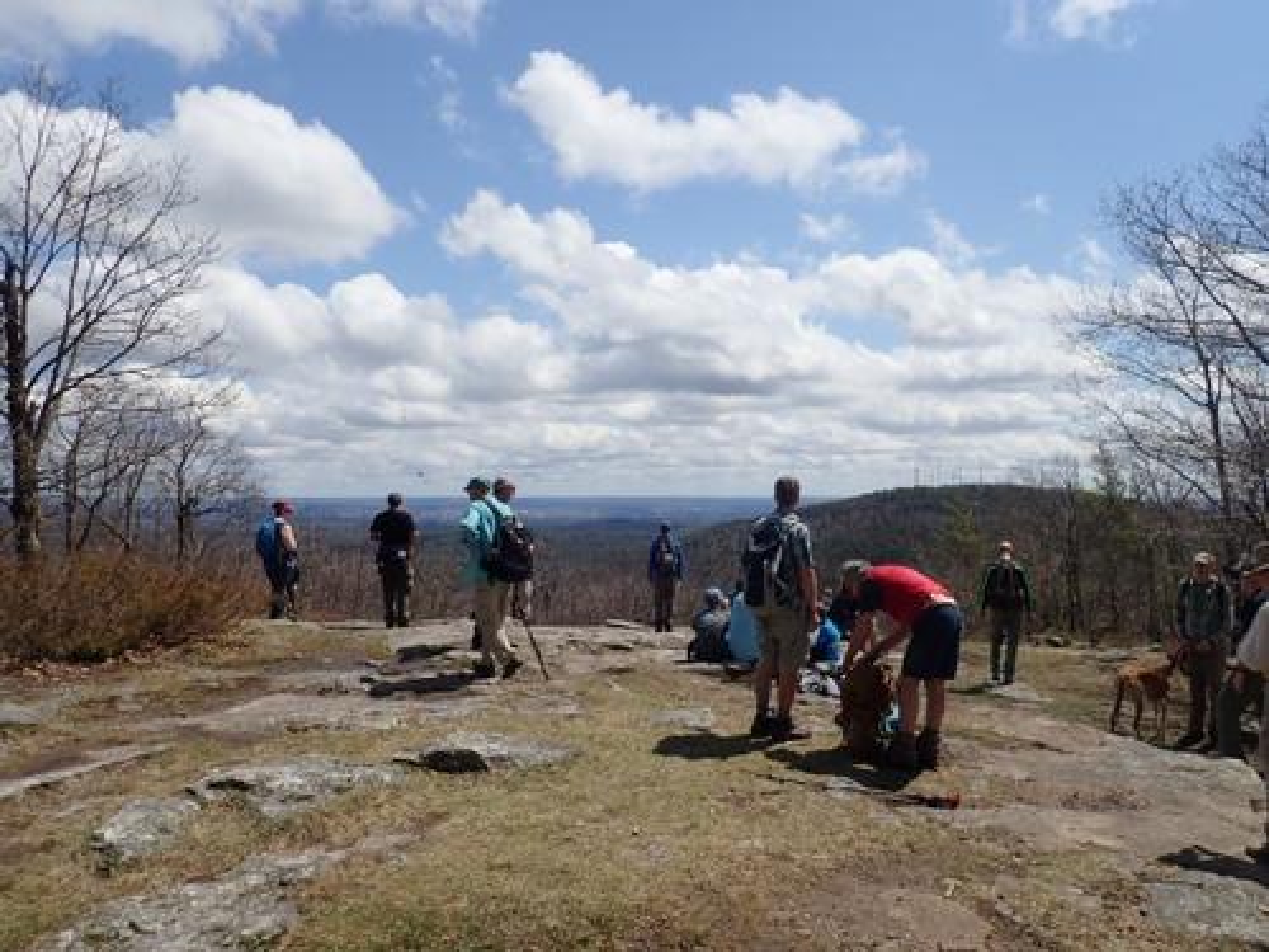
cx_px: 634
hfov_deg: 69.4
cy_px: 476
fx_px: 916
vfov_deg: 54.9
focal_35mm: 25
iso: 100
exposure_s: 1/320
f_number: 8
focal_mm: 4.5
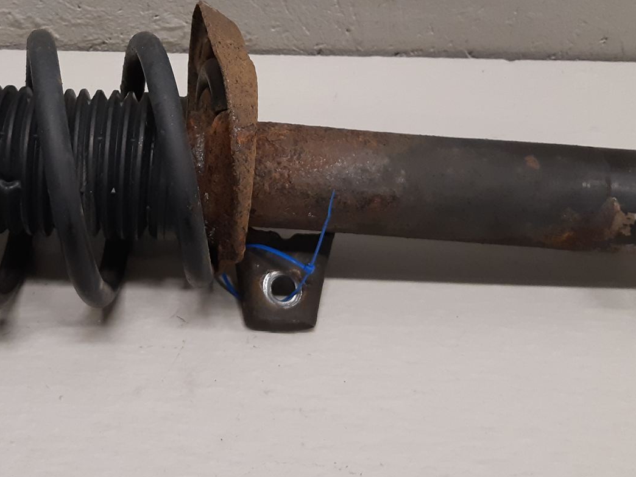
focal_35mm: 51
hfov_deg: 36.7
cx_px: 172
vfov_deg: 28.1
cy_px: 115
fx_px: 937
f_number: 1.7
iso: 160
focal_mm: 3.93
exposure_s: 1/50
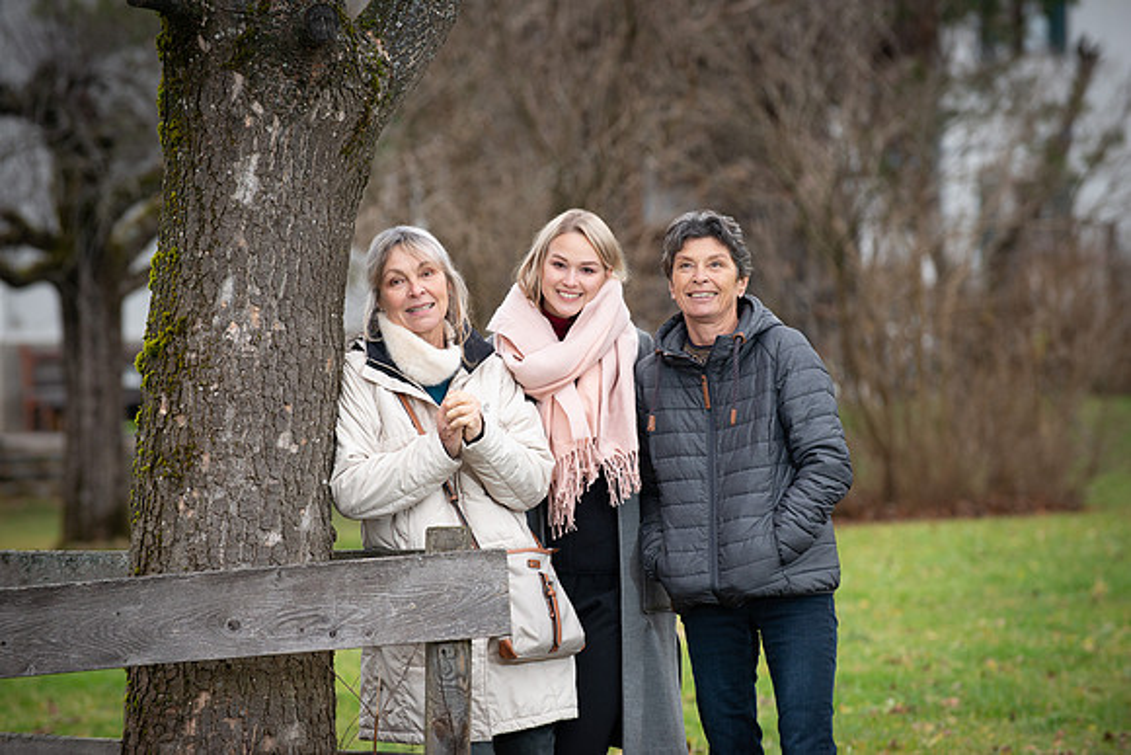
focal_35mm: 200
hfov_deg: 10.3
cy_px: 378
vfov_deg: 6.9
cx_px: 566
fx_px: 6285
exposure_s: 1/250
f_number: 5
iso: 800
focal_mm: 200
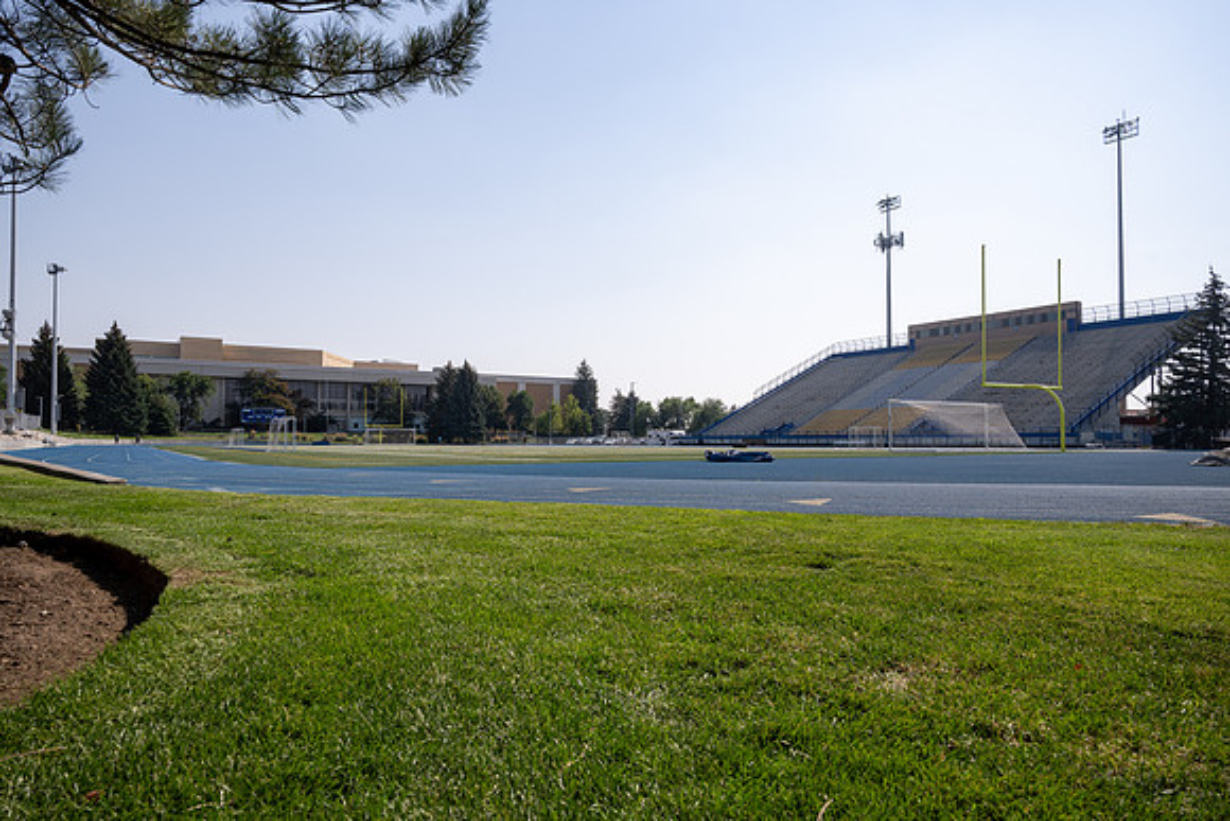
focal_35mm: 24
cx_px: 615
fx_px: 820
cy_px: 410
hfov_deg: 73.7
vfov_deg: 53.2
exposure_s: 1/200
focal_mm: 24
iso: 100
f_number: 11
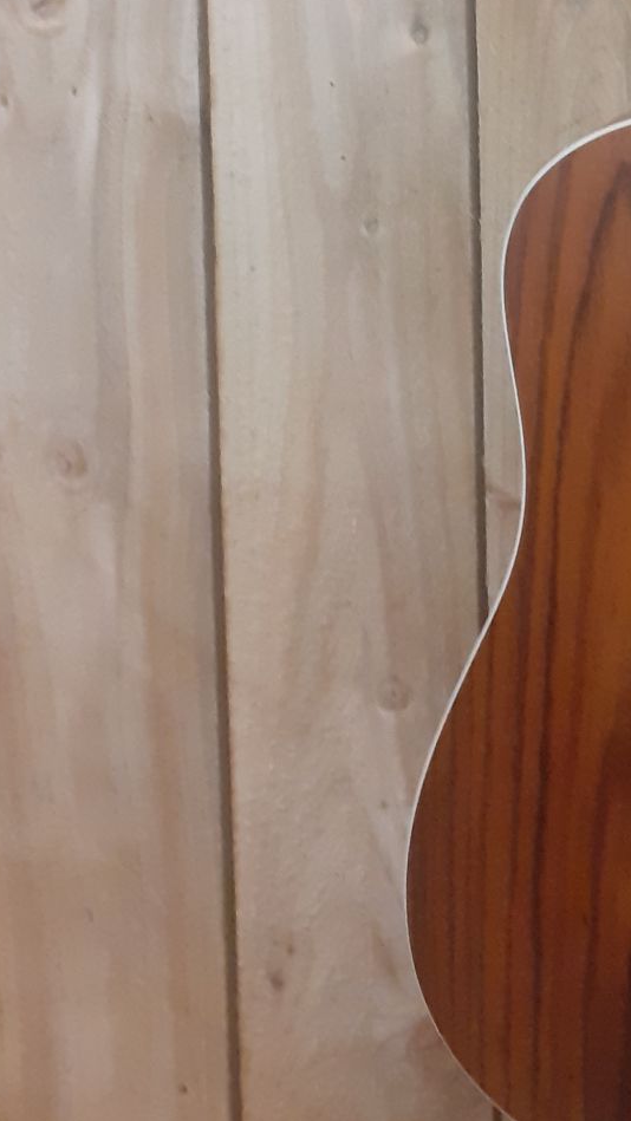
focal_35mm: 64
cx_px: 828
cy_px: 58
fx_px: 1903
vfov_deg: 30.9
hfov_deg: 17.6
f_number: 1.9
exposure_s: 1/25
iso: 320
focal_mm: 3.6
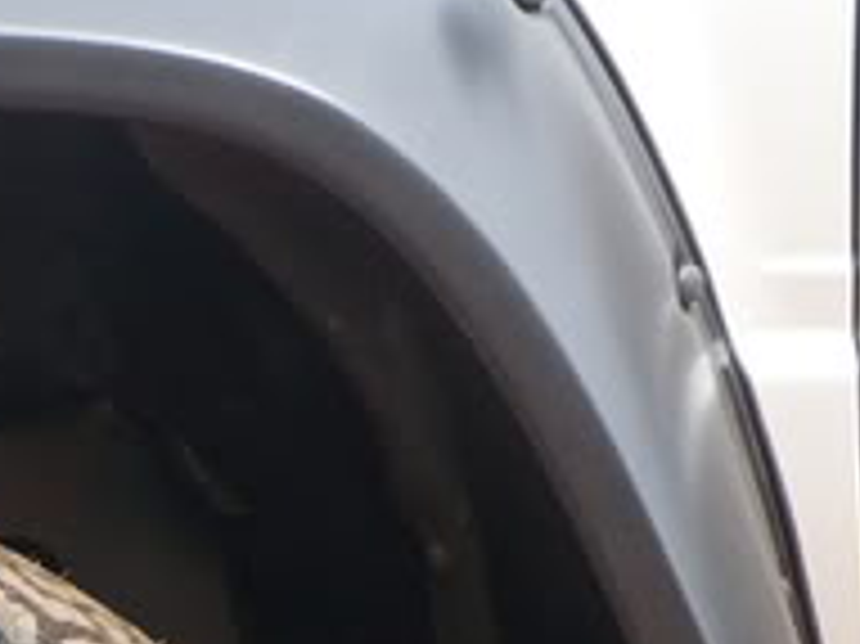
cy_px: 698
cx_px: -356
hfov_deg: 15.0
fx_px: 3079
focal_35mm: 124
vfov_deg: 11.8
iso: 100
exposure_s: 1/200
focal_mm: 6.1
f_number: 2.8
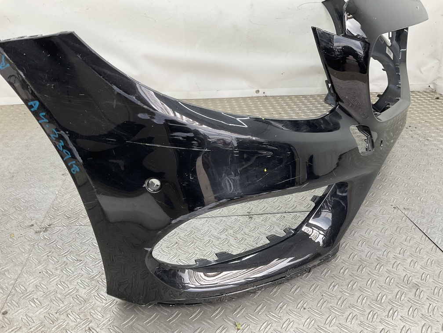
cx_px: 222
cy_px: 166
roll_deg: +0.6
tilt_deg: -25.1
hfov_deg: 61.7
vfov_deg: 48.2
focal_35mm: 29
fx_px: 371
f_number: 1.8
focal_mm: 3
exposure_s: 1/120
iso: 40
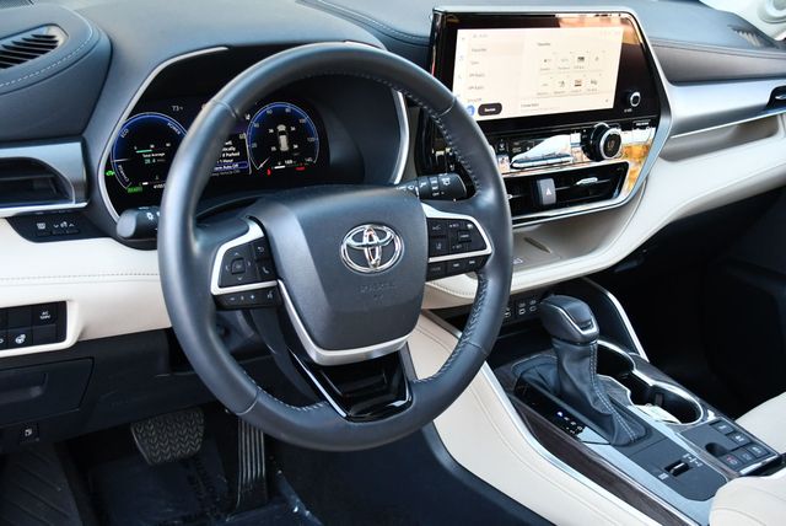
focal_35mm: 44
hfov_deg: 44.5
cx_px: 393
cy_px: 263
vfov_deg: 30.6
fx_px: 962
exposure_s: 1/125
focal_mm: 22
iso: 800
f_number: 3.8
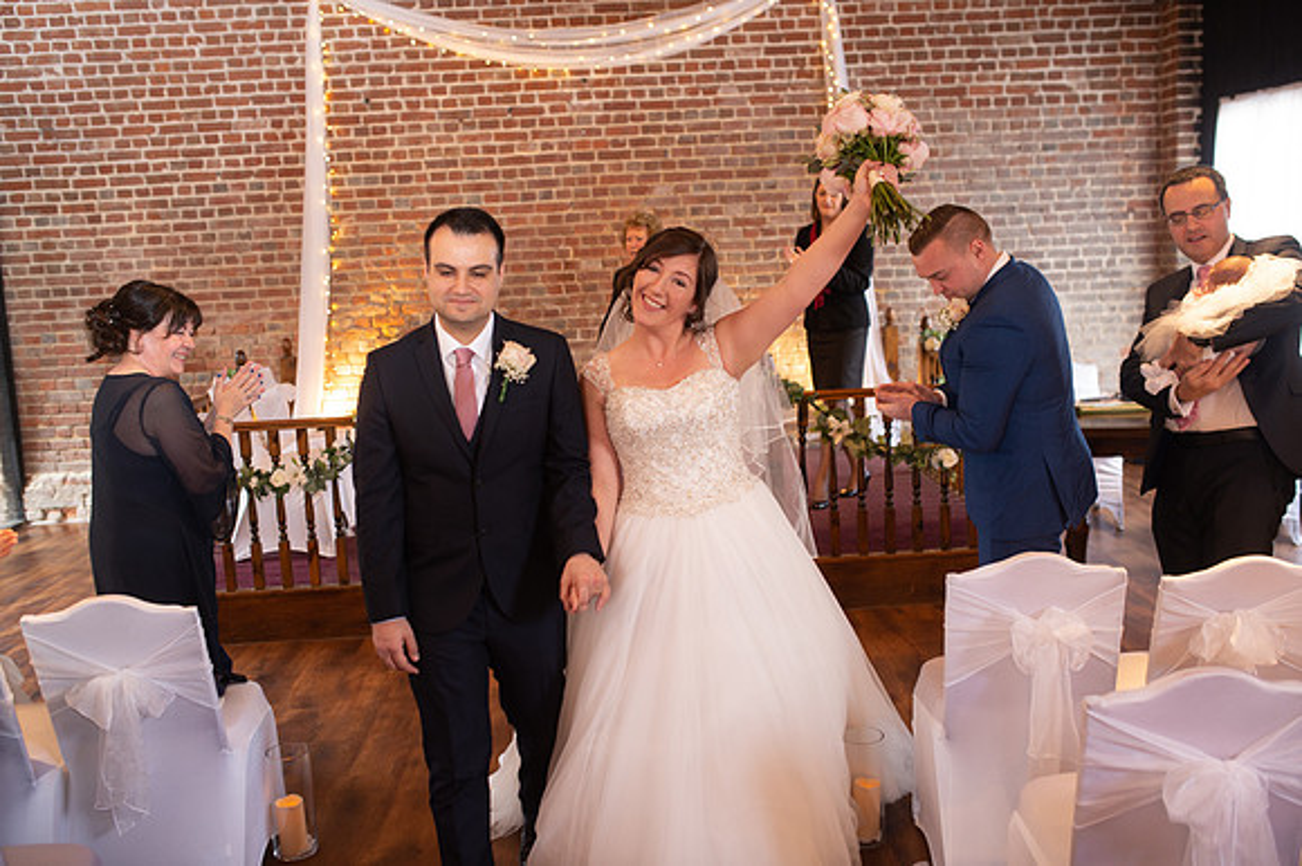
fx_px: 1265
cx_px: 651
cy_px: 433
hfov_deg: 54.5
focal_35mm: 35
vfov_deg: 37.8
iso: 640
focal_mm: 35
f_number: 2.5
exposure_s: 1/100
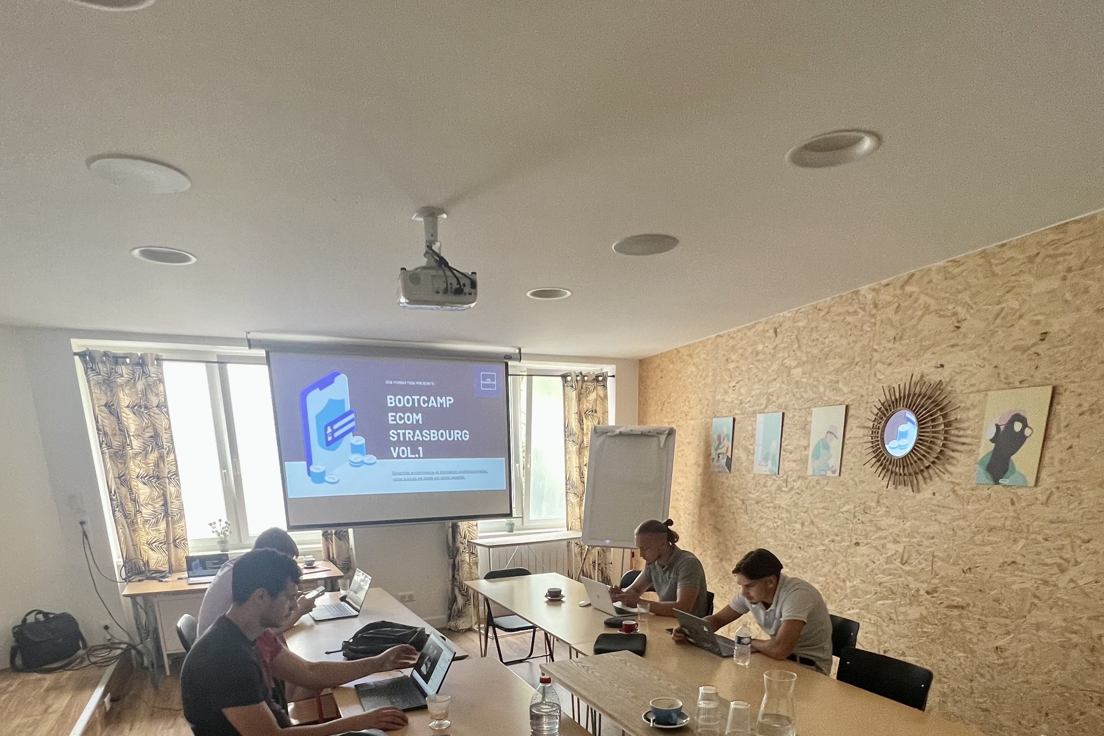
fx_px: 613
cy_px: 632
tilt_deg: -15.5
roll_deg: +0.8
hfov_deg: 84.0
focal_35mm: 20
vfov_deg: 55.5
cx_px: 546
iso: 250
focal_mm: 1.57
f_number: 1.8
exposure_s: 1/64
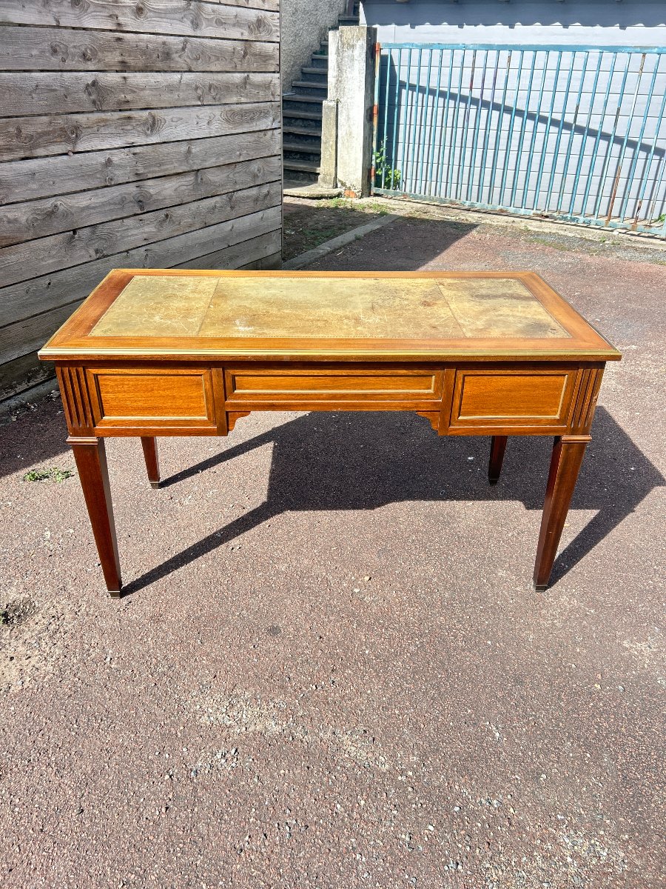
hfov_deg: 53.1
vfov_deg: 67.3
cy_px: 444
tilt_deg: -30.0
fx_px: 667
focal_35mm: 26
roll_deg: -1.4
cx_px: 333
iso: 50
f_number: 1.5
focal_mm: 5.7
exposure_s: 1/1029
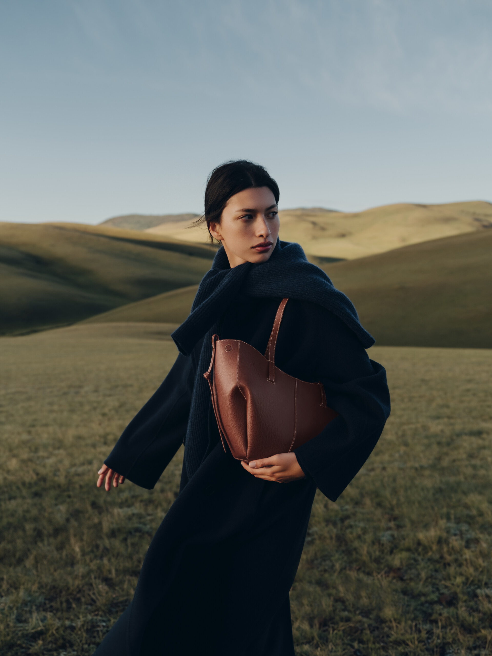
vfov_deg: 51.4
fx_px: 682
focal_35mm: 36
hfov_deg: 39.7
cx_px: 246
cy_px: 328
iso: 320
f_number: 5
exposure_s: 1/320
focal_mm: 45
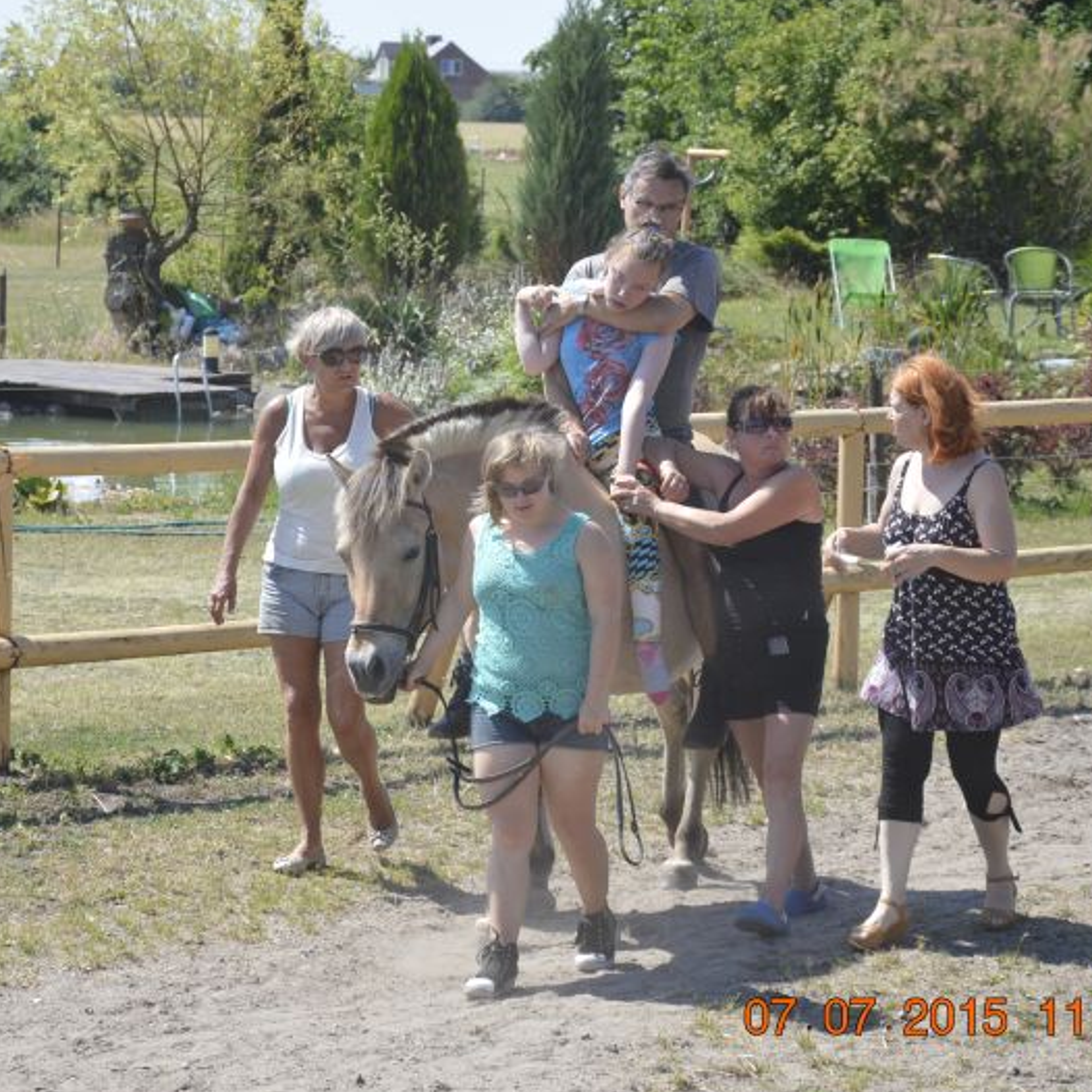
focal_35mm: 155
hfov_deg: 11.3
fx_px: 5532
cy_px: 546
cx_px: 492
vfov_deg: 11.3
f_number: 7.1
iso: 100
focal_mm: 80
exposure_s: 1/200
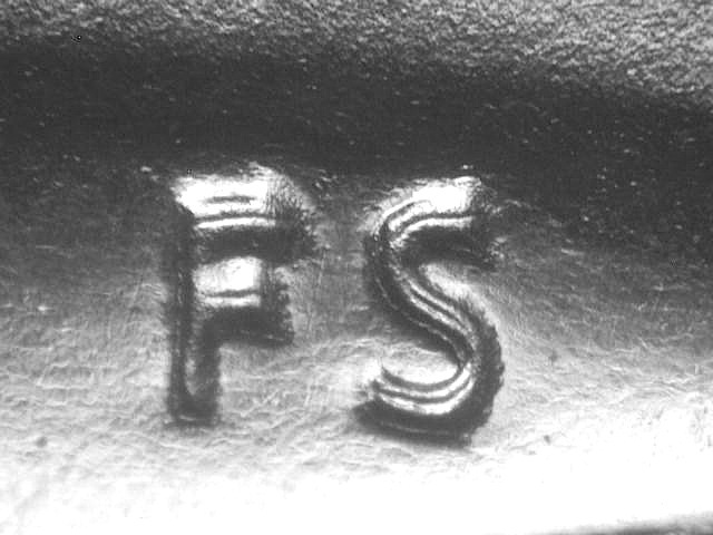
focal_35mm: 144
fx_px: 2966
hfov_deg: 13.7
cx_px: 356
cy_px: 268
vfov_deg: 10.3
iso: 188
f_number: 4.9
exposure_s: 1/4.4
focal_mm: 29.9
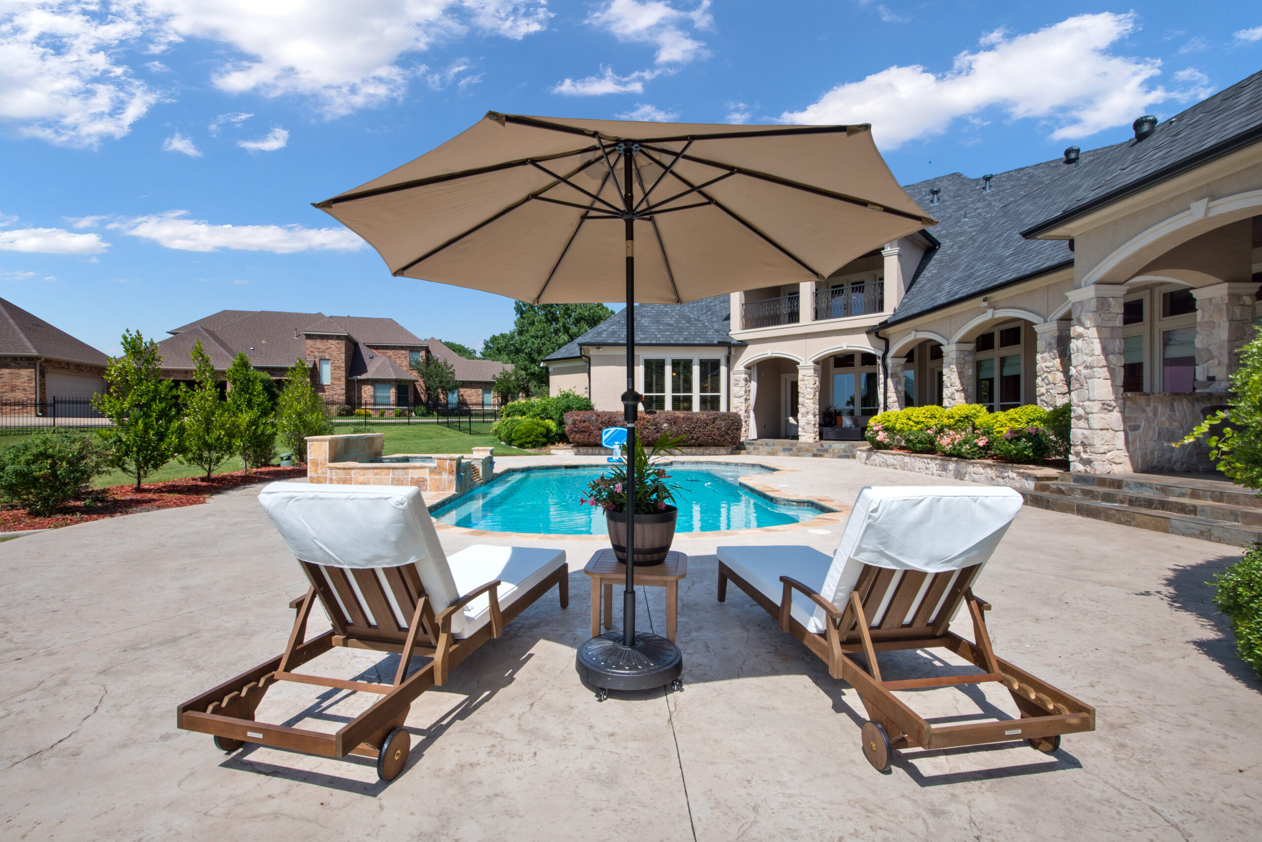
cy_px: 421
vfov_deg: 73.8
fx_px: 561
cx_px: 631
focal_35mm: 16
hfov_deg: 96.7
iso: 200
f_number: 22
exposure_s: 1/50
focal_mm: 16
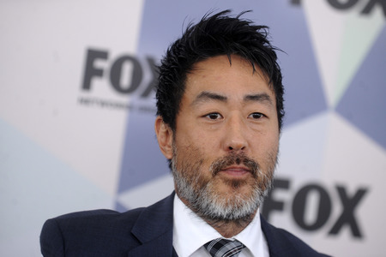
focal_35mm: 200
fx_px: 2144
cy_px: 128
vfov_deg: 6.9
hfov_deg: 10.3
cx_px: 193
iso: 1600
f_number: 5
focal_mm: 200
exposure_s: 1/250
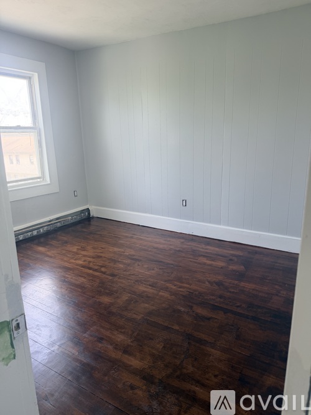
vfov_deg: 71.6
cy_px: 208
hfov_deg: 56.8
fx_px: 288
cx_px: 156
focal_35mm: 24
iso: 100
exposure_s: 1/120
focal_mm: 6.76
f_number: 1.78
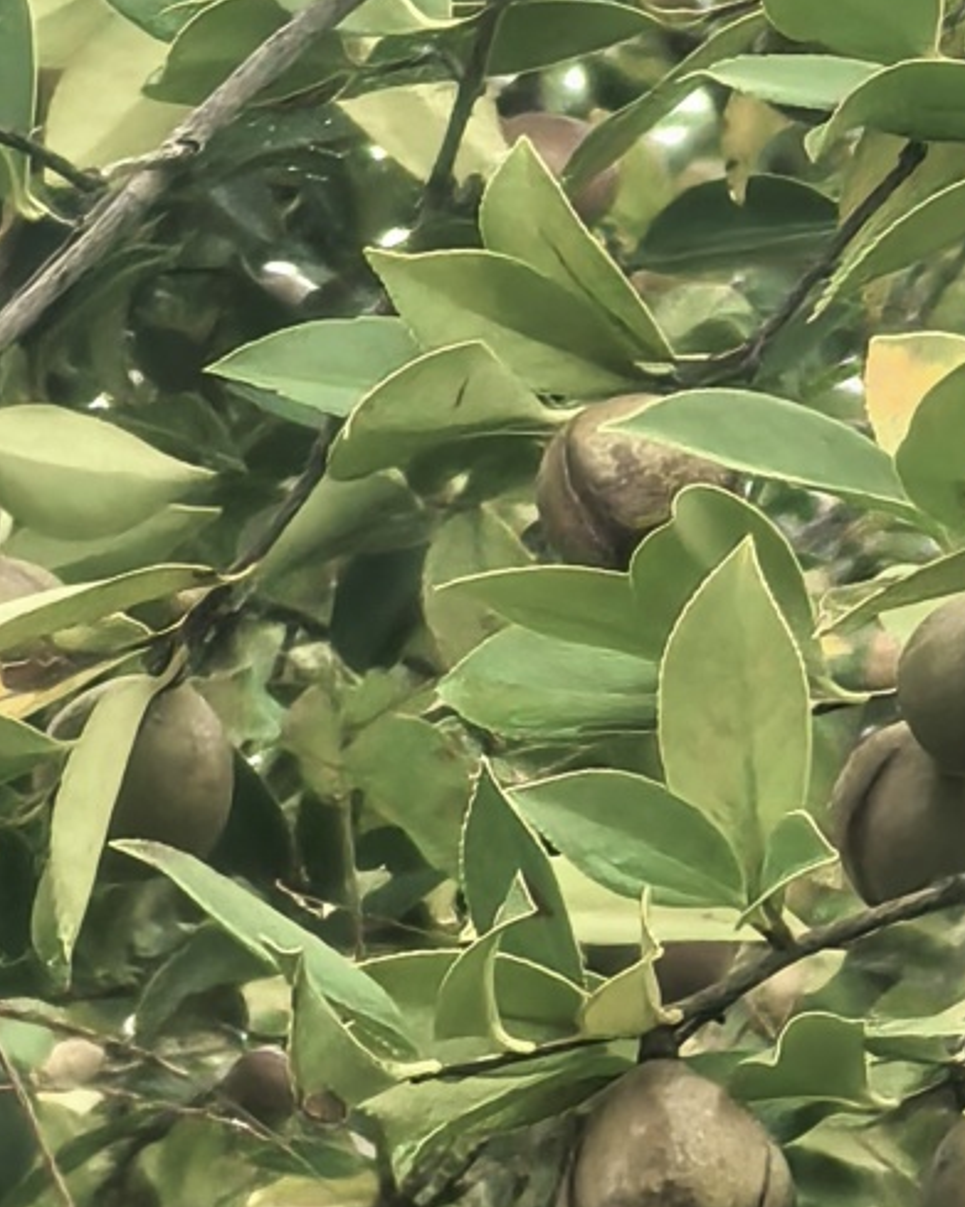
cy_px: 675
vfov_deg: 2.6
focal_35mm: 745
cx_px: 884
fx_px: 26605
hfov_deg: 2.1
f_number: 3.4
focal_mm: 14.46
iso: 100
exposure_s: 1/100
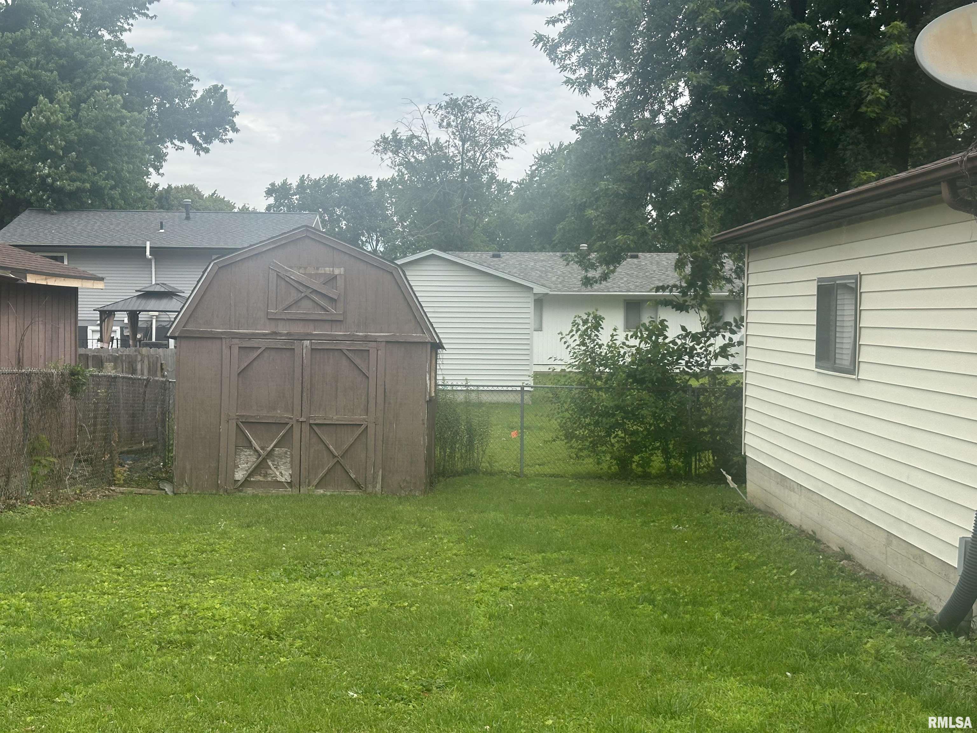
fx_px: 1355
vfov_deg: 30.3
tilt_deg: -2.9
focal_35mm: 48
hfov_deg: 39.7
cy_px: 366
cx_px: 488
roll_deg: -0.2
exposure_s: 1/1916
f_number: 1.78
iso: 64
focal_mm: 6.86
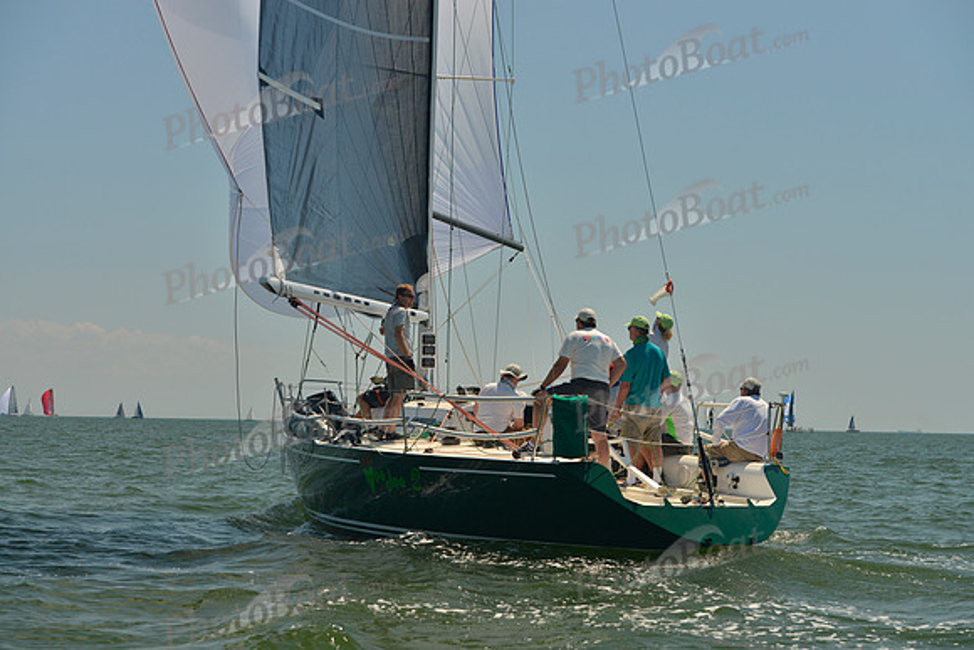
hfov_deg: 28.8
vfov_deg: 19.5
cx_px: 487
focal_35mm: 70
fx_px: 1894
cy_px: 325
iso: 200
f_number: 7.1
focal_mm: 70
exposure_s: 1/640
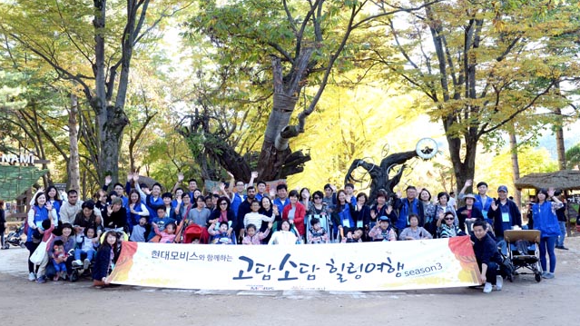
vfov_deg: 32.0
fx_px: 569
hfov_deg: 54.0
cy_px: 160
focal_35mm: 37
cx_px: 288
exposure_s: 1/40
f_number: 8
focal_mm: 35
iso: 400
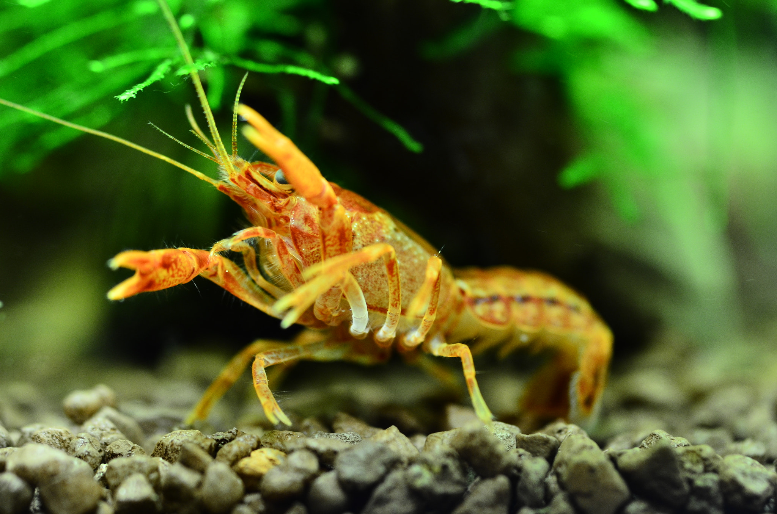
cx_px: 388
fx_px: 1615
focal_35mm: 75
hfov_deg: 27.0
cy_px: 257
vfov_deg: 18.1
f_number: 4
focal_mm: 50
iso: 640
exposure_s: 1/10
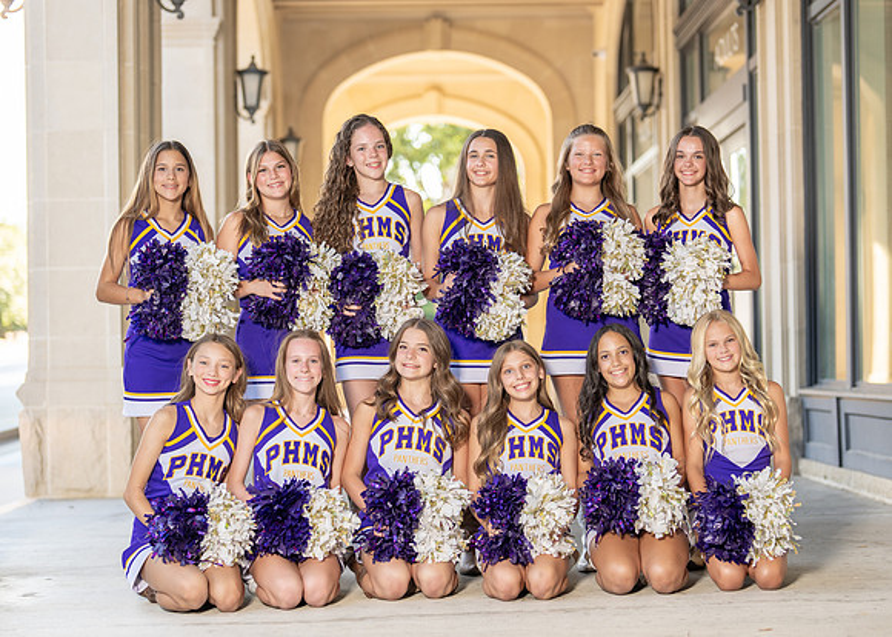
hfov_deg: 29.8
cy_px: 341
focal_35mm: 66
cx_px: 476
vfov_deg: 21.5
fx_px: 1674
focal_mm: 50
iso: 100
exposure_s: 1/400
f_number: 1.6
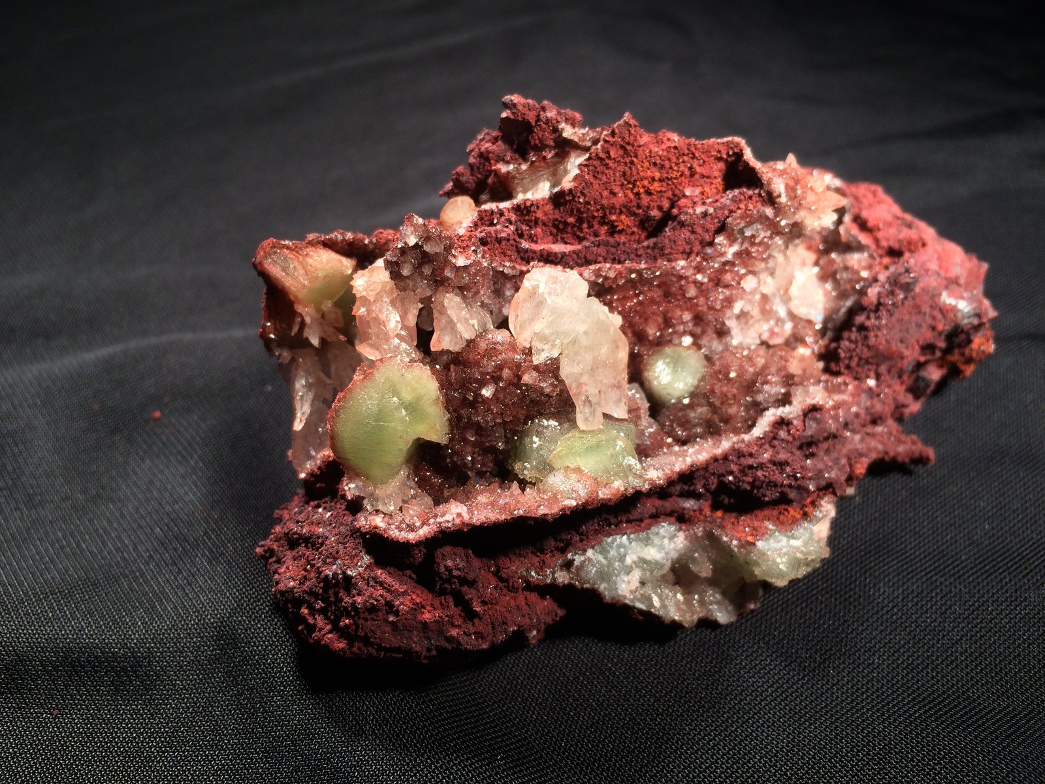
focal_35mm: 29
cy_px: 392
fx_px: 875
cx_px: 522
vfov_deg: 48.2
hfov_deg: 61.7
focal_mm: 4.15
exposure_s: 1/120
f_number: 2.2
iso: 50
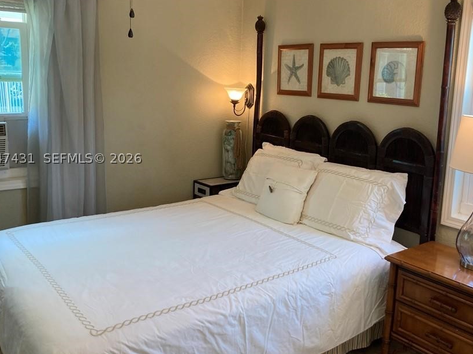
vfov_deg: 40.6
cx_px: 255
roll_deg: -2.5
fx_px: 478
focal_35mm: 35
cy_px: 158
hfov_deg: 52.6
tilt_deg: -10.2
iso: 80
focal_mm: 3.99
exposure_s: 1/60
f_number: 1.8
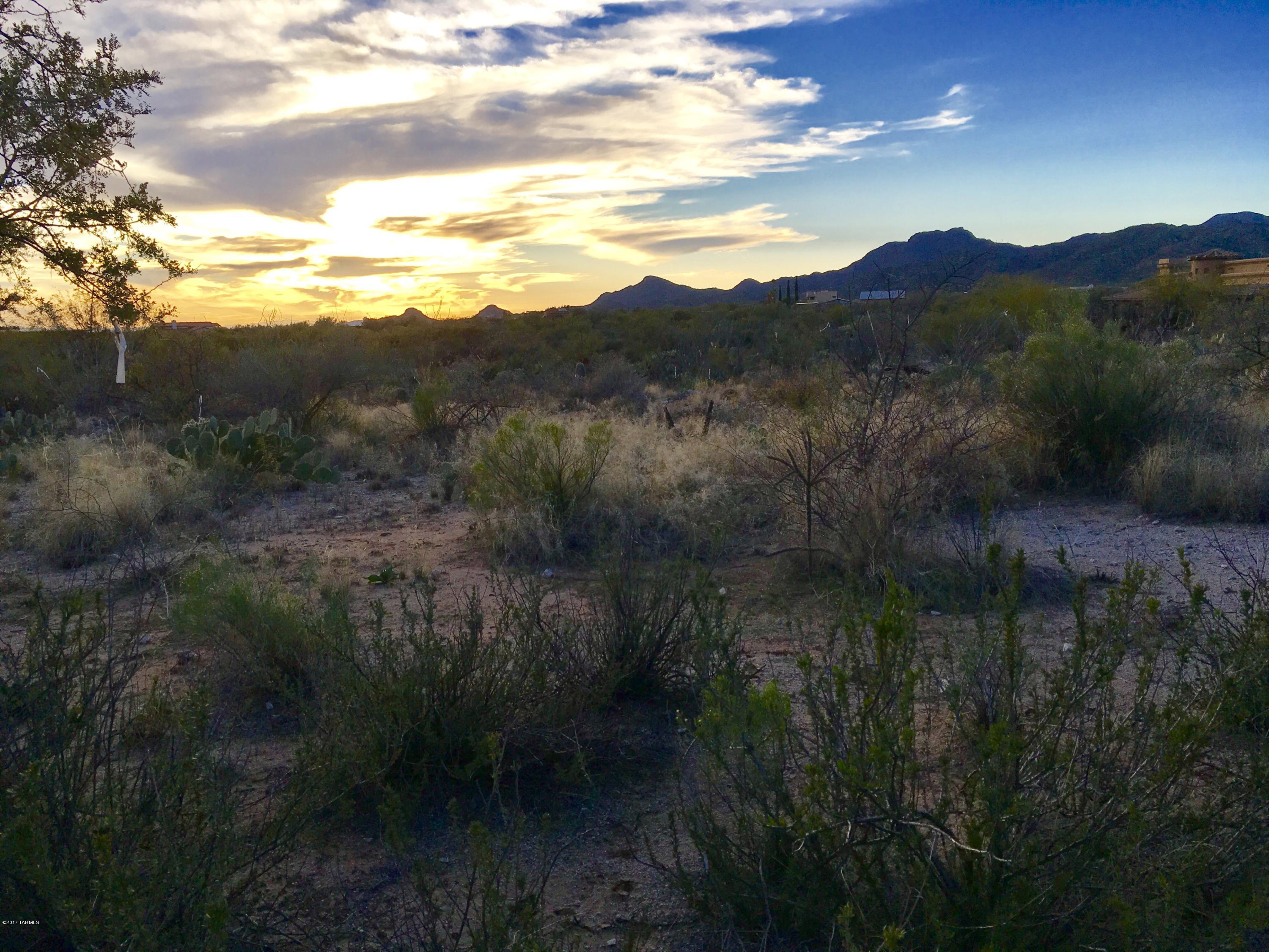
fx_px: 1063
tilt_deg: -8.5
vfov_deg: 48.2
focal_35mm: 29
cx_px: 634
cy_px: 476
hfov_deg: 61.7
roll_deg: +2.3
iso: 25
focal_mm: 4.15
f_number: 2.2
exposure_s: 1/818
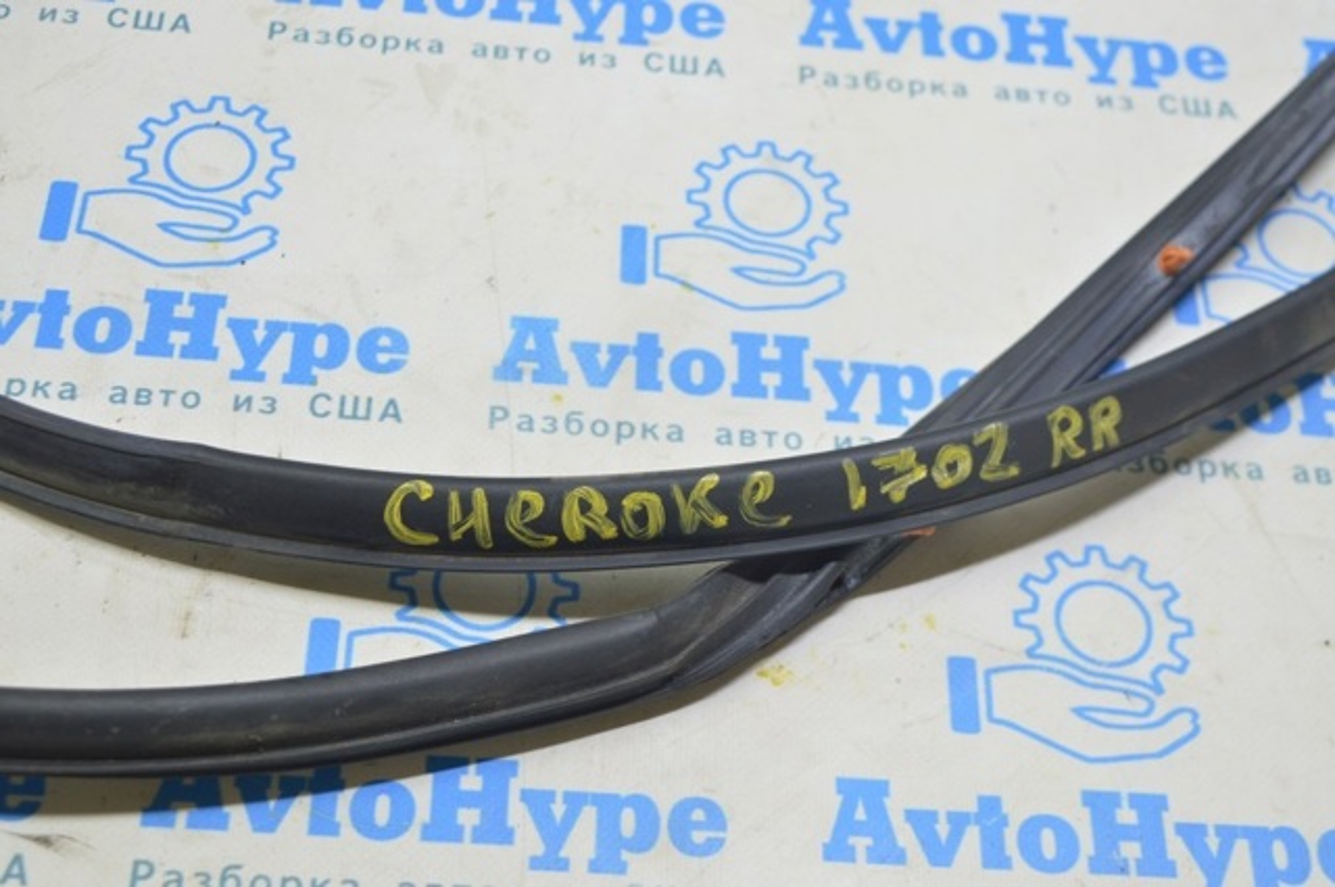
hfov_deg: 35.1
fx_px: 2111
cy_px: 444
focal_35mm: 57
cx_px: 668
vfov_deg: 23.7
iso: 400
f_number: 5.6
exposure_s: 1/20
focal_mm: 38
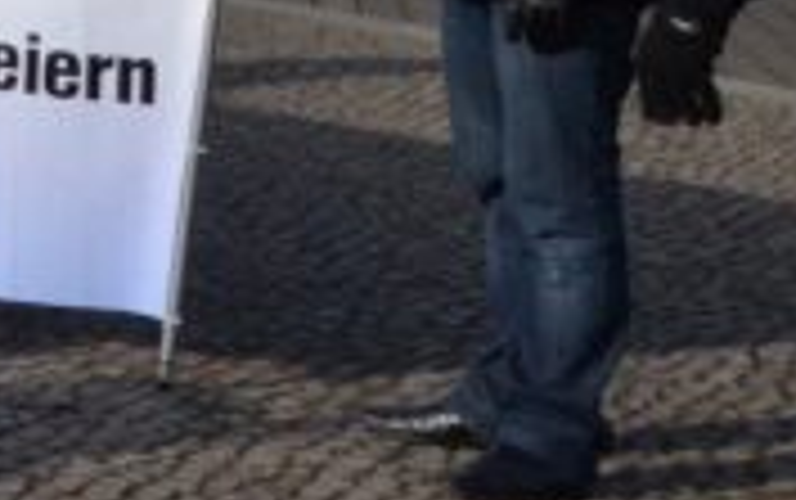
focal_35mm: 335
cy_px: -475
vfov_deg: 3.9
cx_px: -1390
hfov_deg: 5.9
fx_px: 7274
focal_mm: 40
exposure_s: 1/640
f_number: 22
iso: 1000
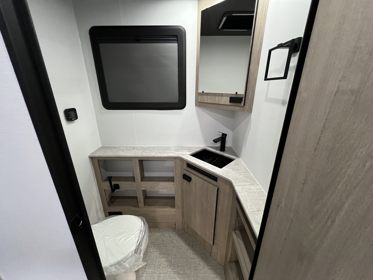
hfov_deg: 106.2
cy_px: 140
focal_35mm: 13
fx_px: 140
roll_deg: +1.3
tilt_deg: -18.9
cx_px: 186
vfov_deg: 89.9
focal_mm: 1.57
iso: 500
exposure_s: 1/60
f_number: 1.8
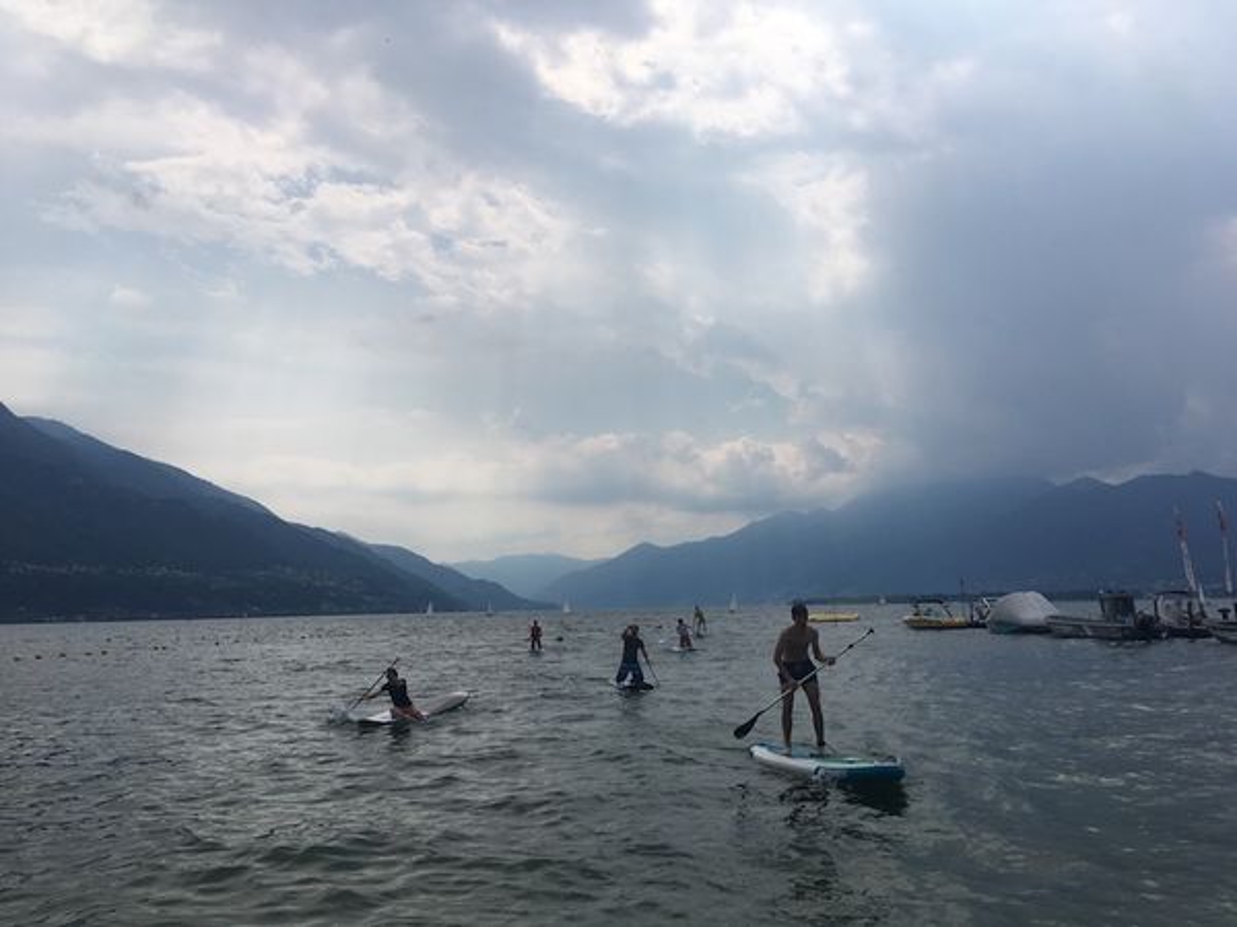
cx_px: 618
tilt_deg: +7.5
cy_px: 464
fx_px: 1036
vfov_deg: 48.2
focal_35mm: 29
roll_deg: +1.6
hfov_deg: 61.7
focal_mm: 4.15
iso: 25
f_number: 2.2
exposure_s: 1/3497
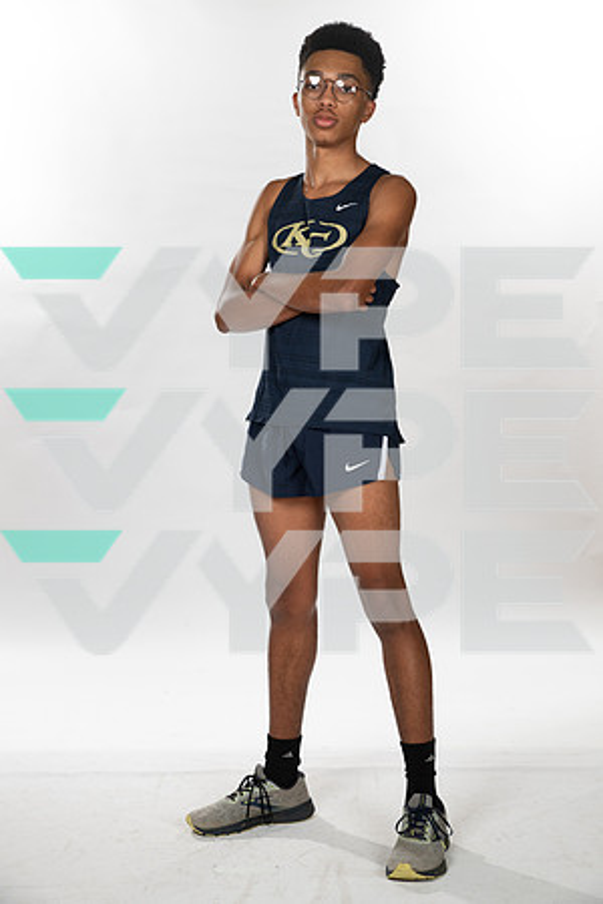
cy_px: 452
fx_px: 1457
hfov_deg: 23.4
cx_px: 302
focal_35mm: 58
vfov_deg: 34.5
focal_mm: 58
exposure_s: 1/320
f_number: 7.1
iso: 800
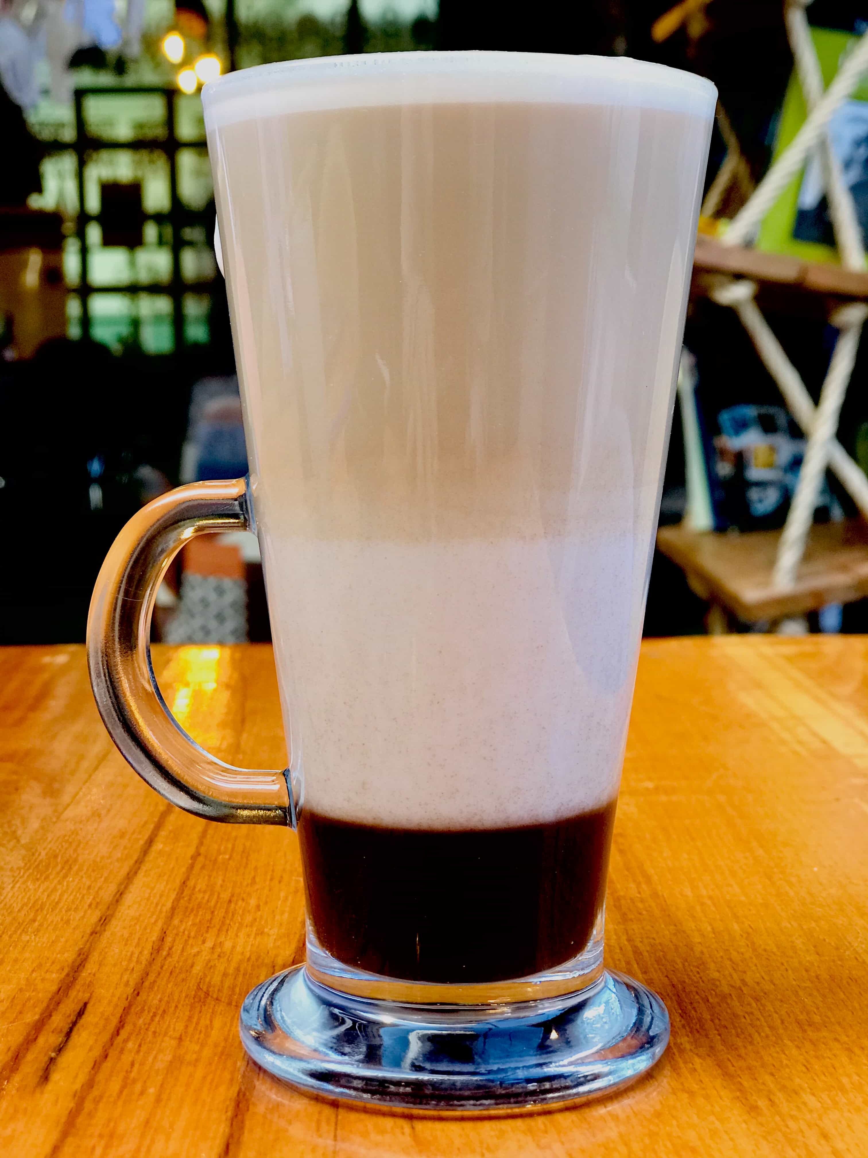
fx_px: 1906
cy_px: 579
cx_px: 434
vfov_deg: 33.8
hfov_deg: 25.7
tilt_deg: -7.1
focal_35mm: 57
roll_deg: +2.1
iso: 64
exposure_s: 1/50
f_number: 2.8
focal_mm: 6.6
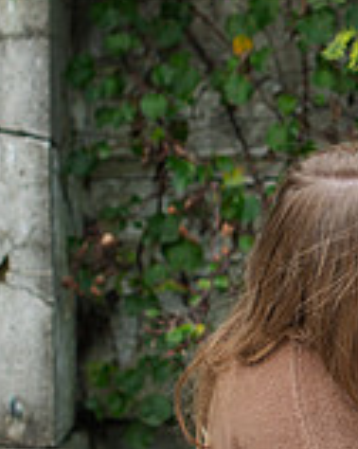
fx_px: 2681
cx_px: 508
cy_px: 250
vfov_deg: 9.6
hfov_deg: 7.5
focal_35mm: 202
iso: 900
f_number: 3.5
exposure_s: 1/640
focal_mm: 50
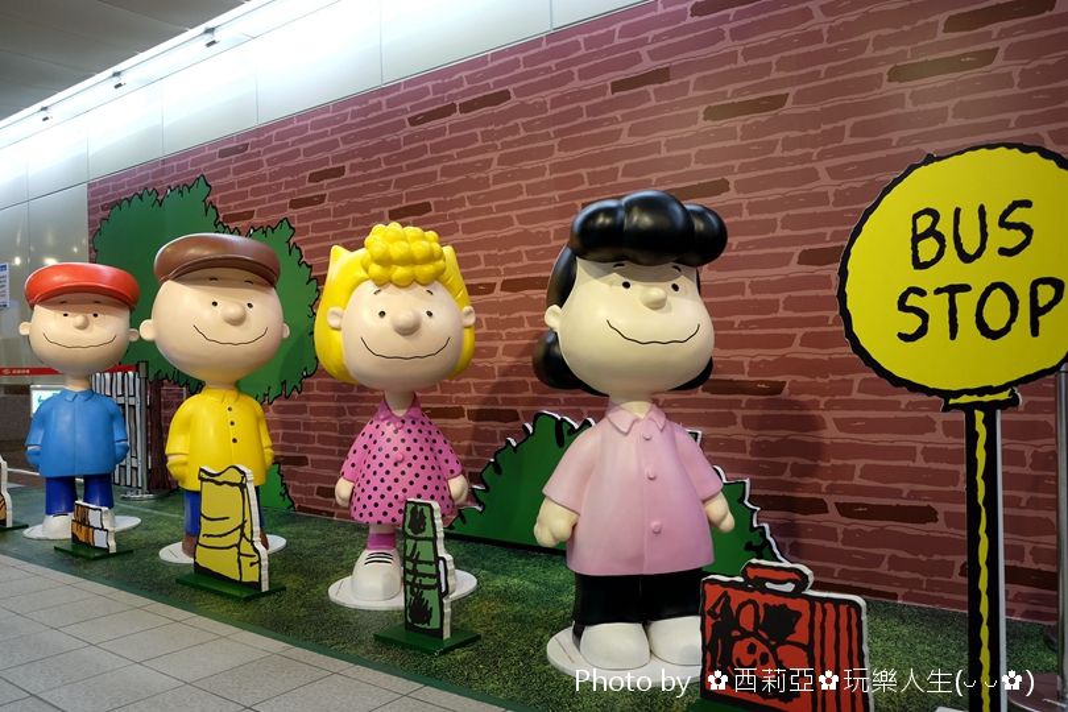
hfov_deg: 67.4
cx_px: 534
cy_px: 356
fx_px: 801
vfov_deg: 47.9
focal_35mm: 27
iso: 320
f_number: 2.8
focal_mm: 18
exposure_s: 1/52
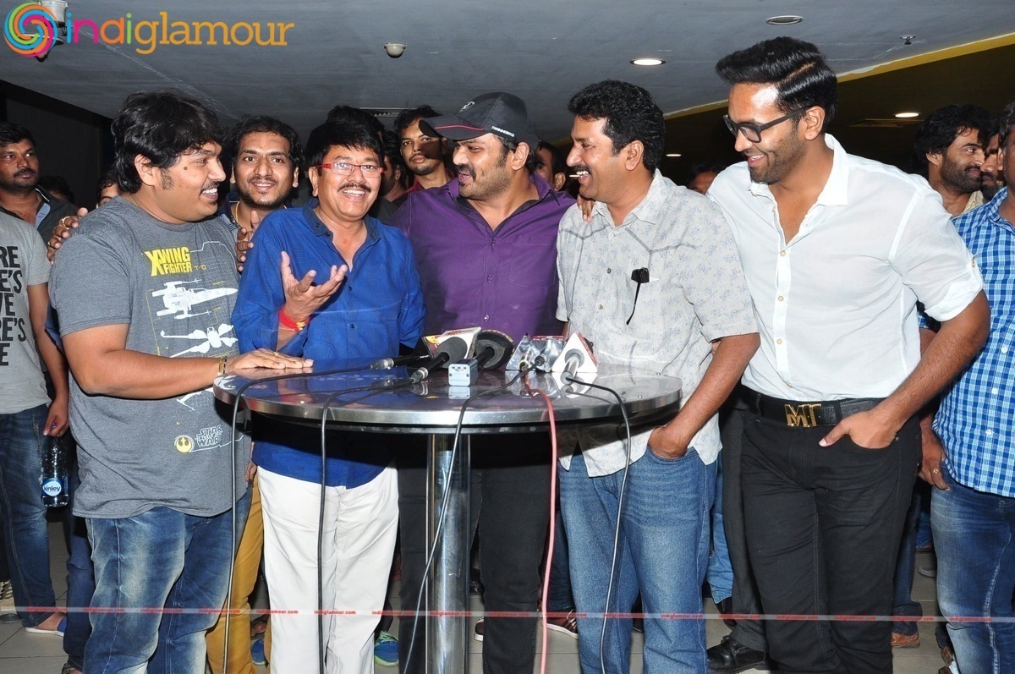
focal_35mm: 39
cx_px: 508
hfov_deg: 49.6
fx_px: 1098
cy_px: 337
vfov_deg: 34.1
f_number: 9
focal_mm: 26
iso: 500
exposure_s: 1/125
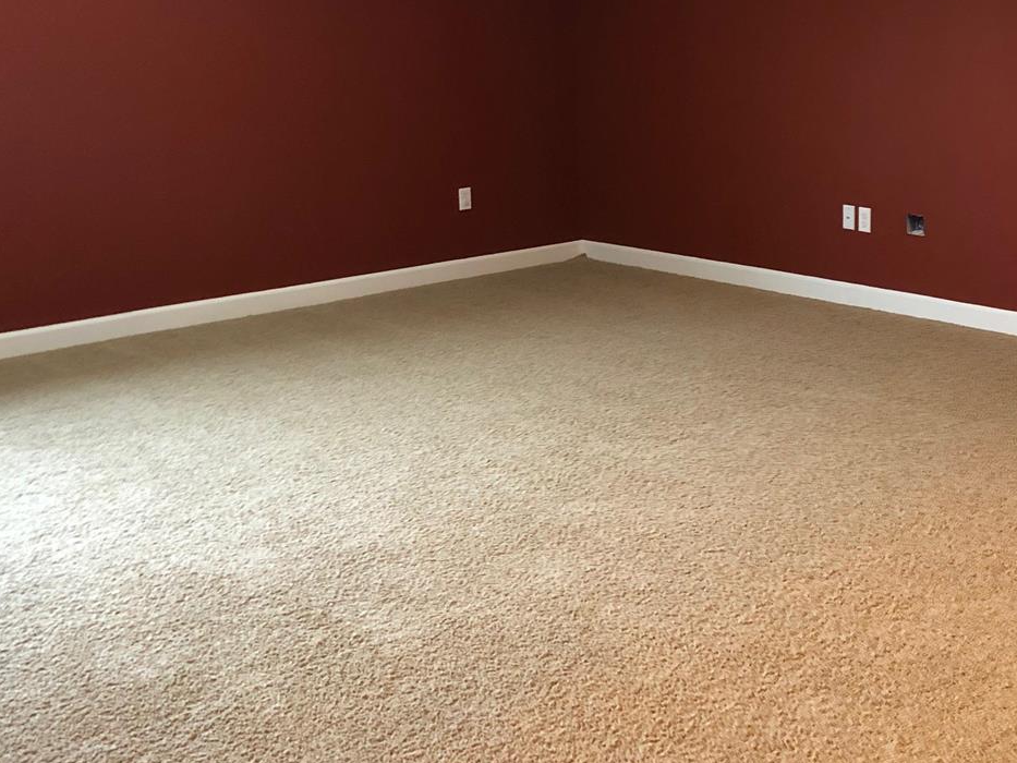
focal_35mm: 48
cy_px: 131
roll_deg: +0.4
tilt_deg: -6.2
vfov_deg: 29.4
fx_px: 1410
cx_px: 764
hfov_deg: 38.6
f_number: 1.8
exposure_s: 1/6
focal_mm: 3.99
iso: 100
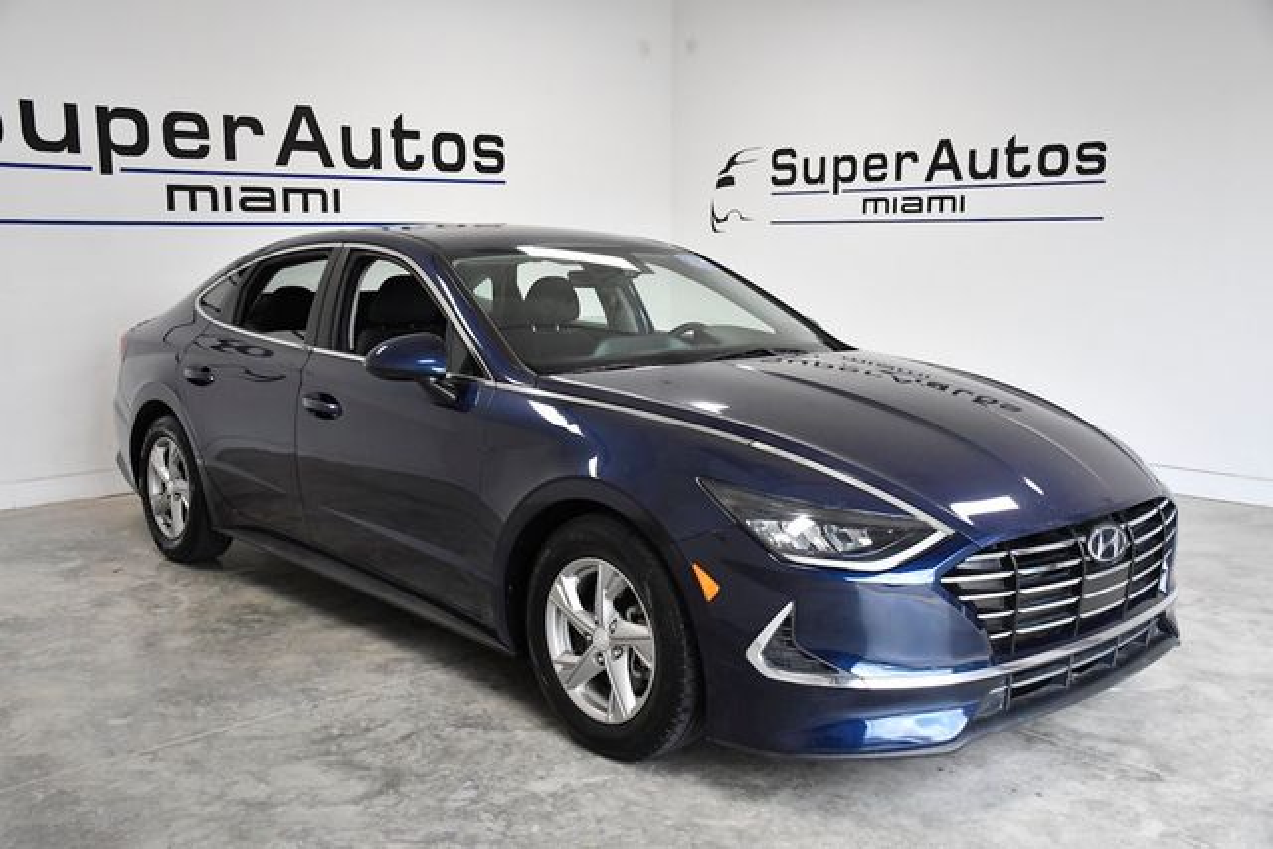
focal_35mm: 34
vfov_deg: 38.9
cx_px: 636
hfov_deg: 55.8
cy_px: 424
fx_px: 1202
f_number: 3.8
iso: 2500
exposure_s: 1/1600
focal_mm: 23
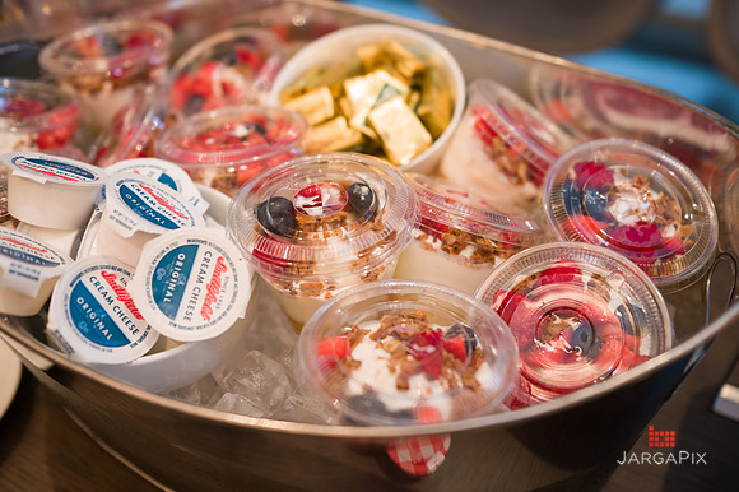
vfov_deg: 36.8
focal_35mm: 36
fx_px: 739
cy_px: 246
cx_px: 370
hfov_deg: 53.2
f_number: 3.2
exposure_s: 1/200
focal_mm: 36
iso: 400
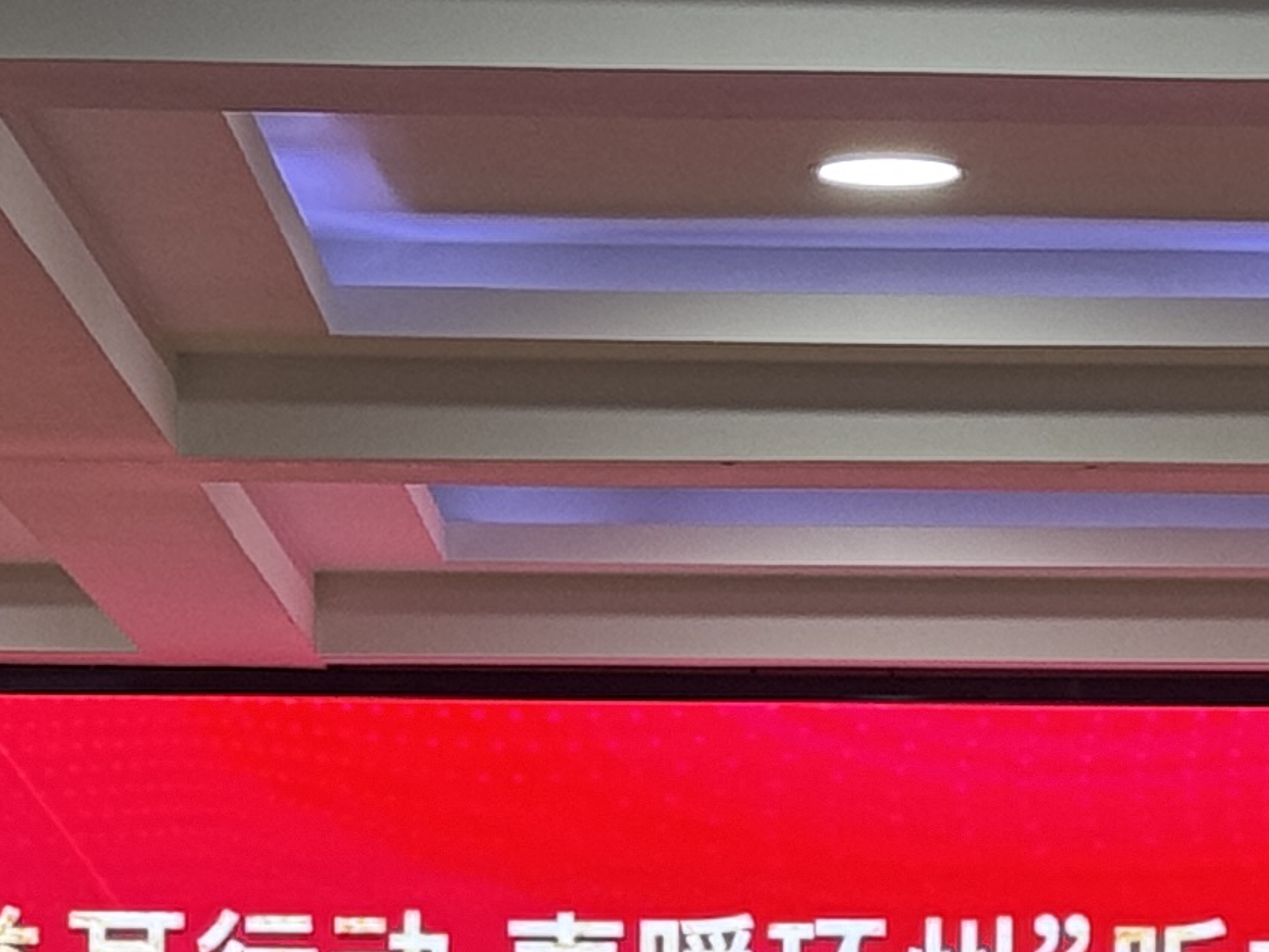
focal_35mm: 228
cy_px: 1596
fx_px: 8360
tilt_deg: -0.5
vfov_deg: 6.4
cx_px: 1048
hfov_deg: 8.7
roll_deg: -0.4
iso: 64
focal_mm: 6.76
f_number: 1.78
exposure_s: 1/50
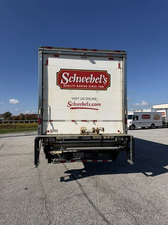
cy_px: 112
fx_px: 155
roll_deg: +2.0
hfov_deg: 56.8
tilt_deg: +3.6
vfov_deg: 71.6
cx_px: 84
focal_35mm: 24
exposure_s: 1/9091
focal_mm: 6.76
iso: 80
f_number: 1.78
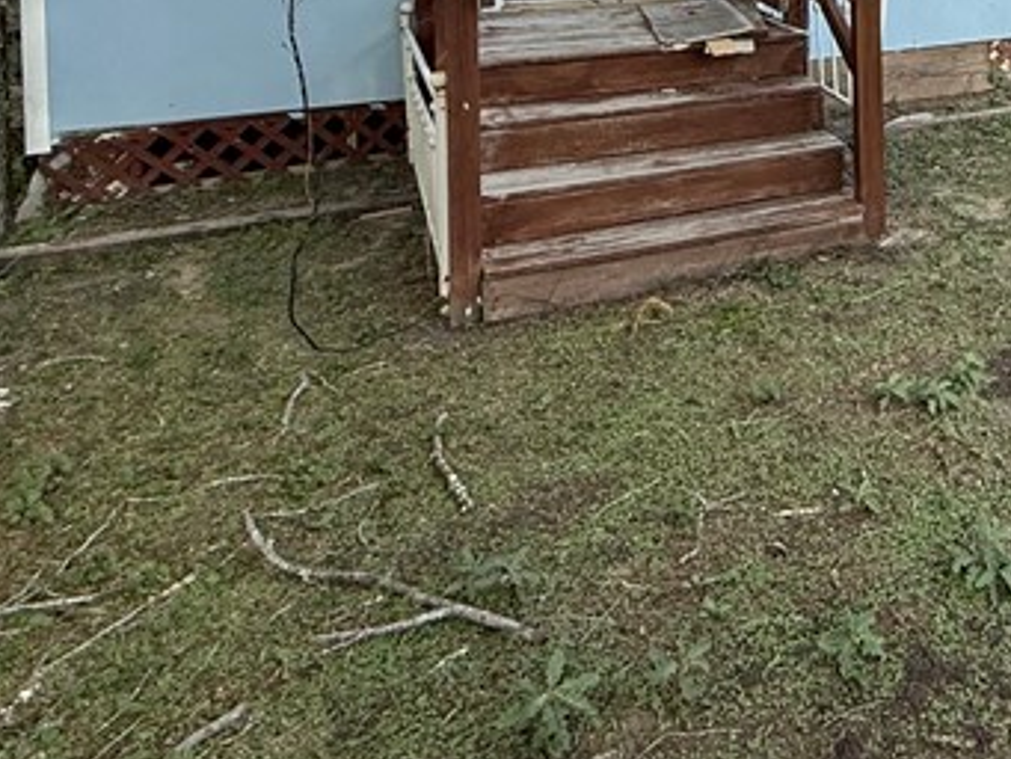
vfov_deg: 30.1
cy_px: -116
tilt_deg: -1.7
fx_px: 1227
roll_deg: +0.8
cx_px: 1165
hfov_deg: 36.4
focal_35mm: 42
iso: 50
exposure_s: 1/1189
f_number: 2.2
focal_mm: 2.22
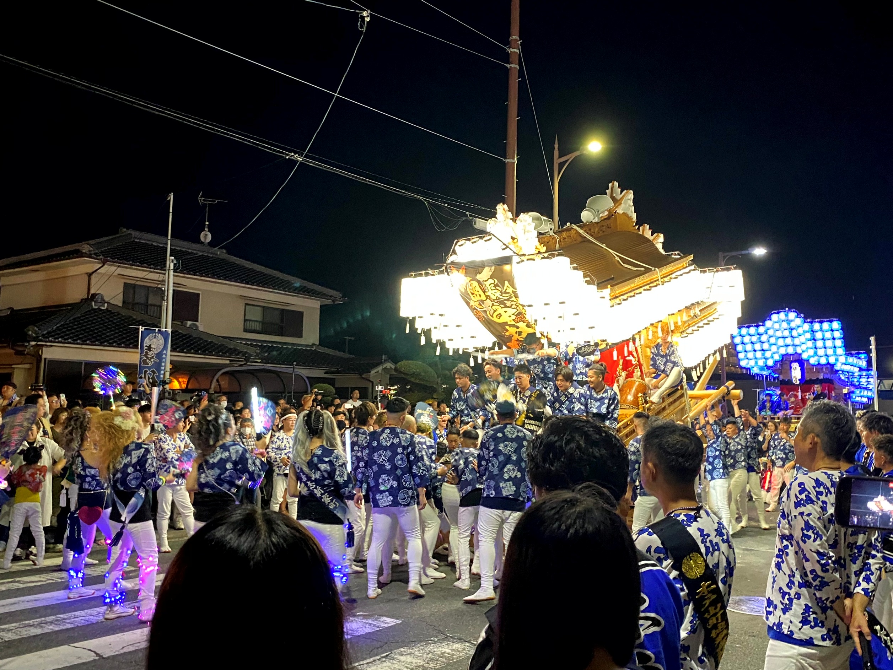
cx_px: 446
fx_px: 671
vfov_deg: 53.1
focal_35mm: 26
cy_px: 335
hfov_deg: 67.3
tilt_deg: +3.6
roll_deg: -0.1
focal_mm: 4.25
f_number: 1.8
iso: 500
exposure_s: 1/30
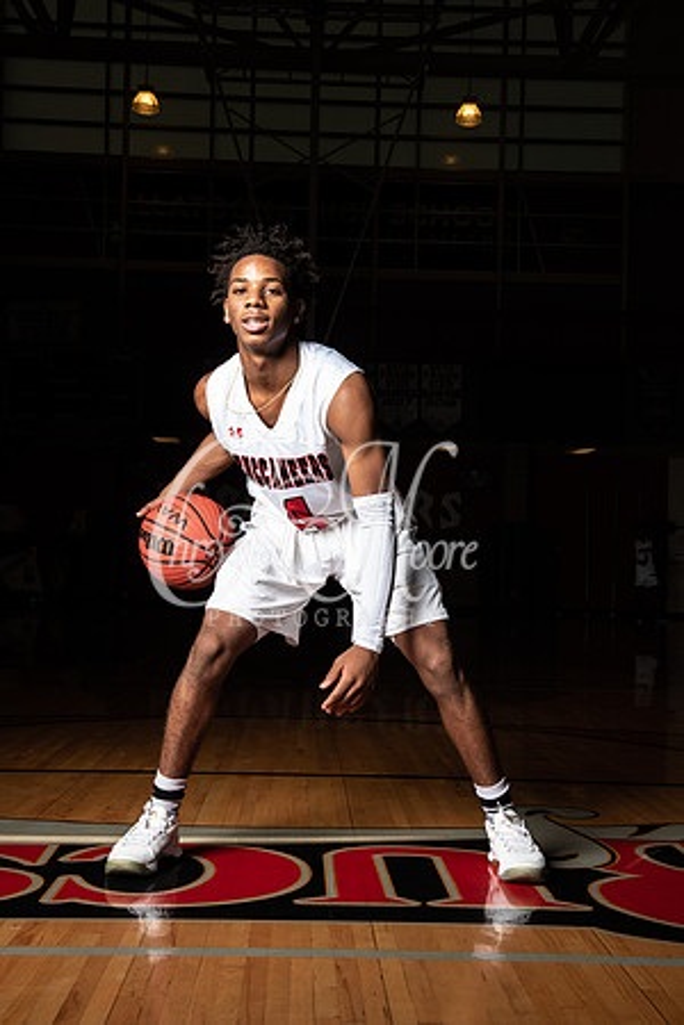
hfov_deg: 28.1
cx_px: 342
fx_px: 1368
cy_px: 512
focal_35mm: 48
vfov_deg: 41.1
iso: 320
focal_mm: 48
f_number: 14
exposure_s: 1/200
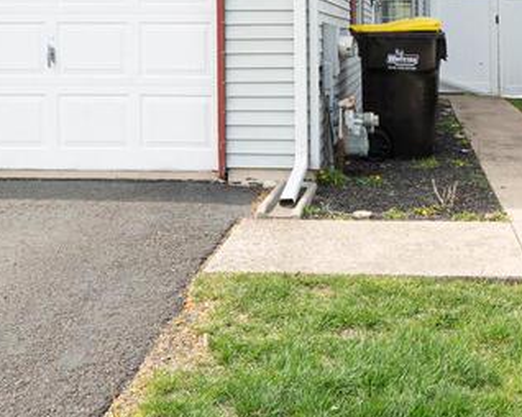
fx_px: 787
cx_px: 409
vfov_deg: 28.0
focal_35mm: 51
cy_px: 8
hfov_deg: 35.6
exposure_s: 1/320
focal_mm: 12
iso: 125
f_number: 7.1
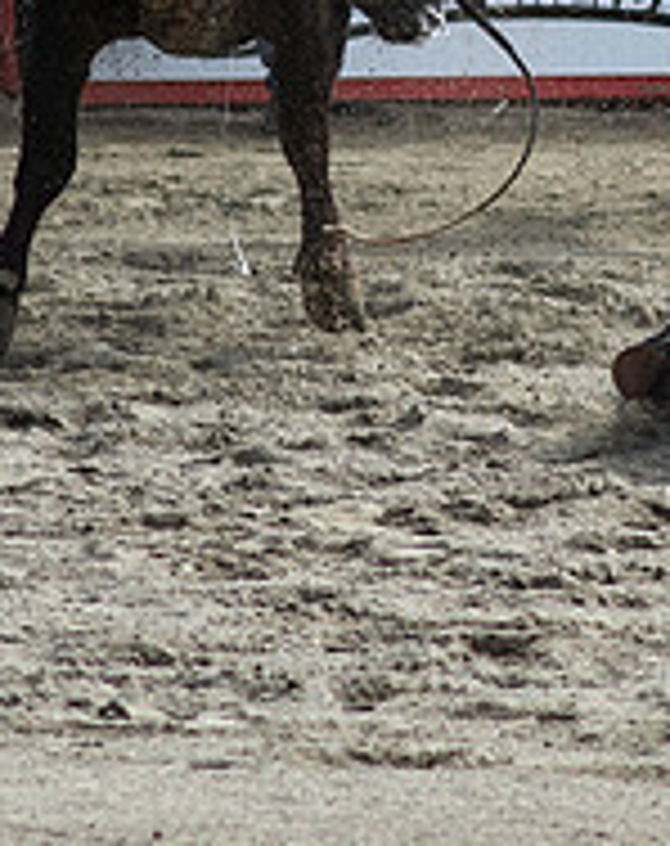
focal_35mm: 1268
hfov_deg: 1.2
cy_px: 67
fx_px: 31610
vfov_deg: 1.5
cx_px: 511
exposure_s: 1/6400
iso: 800
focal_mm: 300
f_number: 4
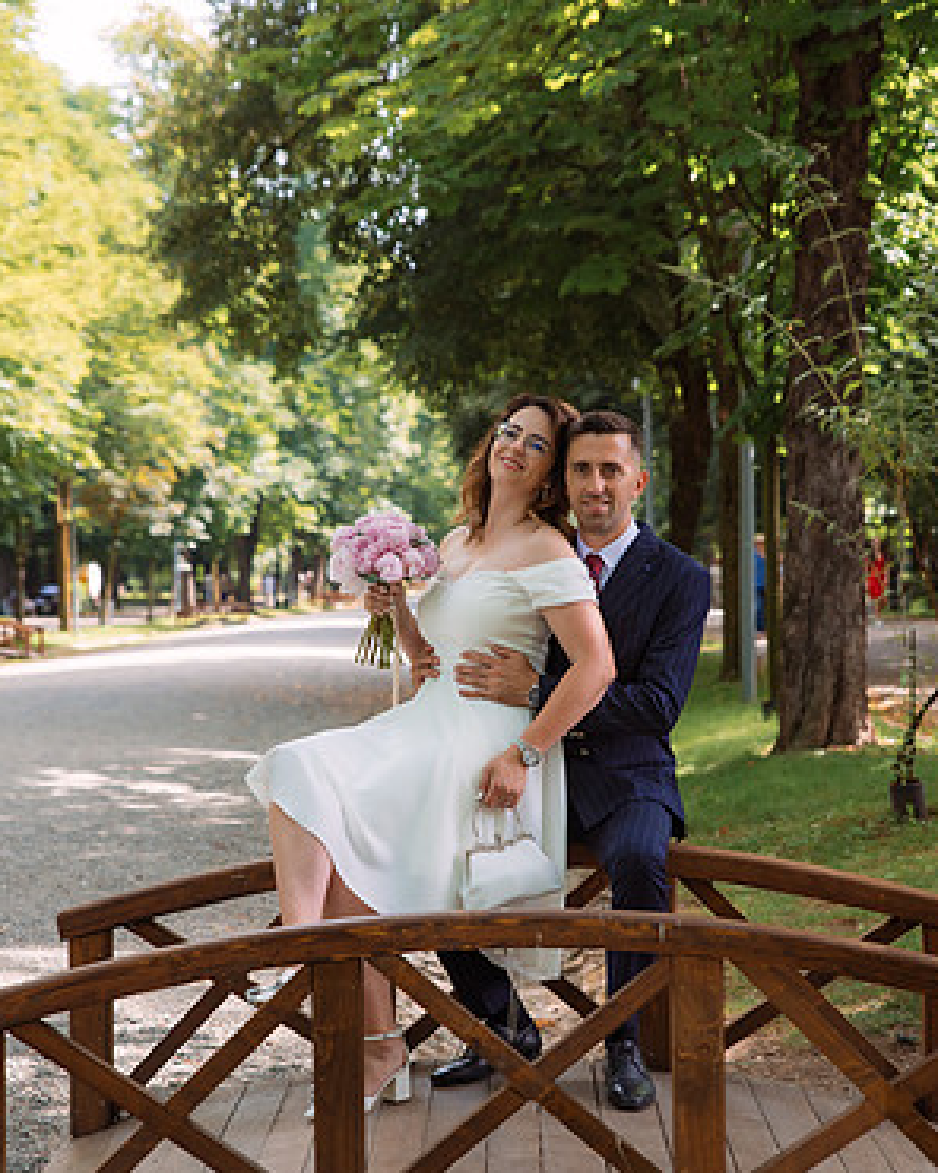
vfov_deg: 23.8
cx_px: 472
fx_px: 2776
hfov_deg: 19.2
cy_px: 663
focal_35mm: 80
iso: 500
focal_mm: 70
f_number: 4
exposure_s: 1/400
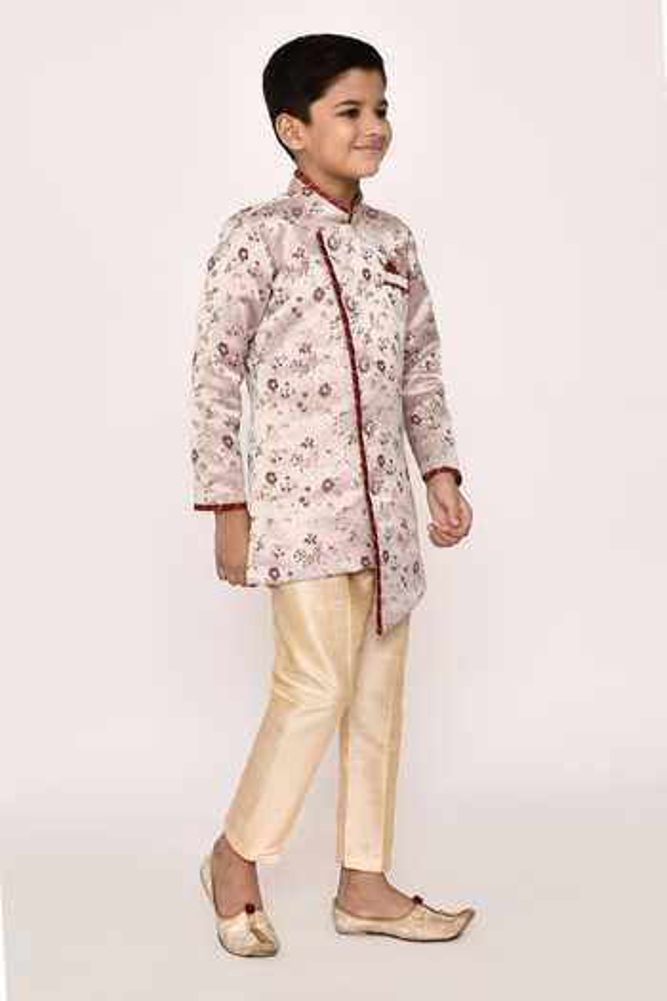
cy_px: 500
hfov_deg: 27.0
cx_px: 334
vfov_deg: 39.6
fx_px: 1389
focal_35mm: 50
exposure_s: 1/160
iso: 250
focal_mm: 50
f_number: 10
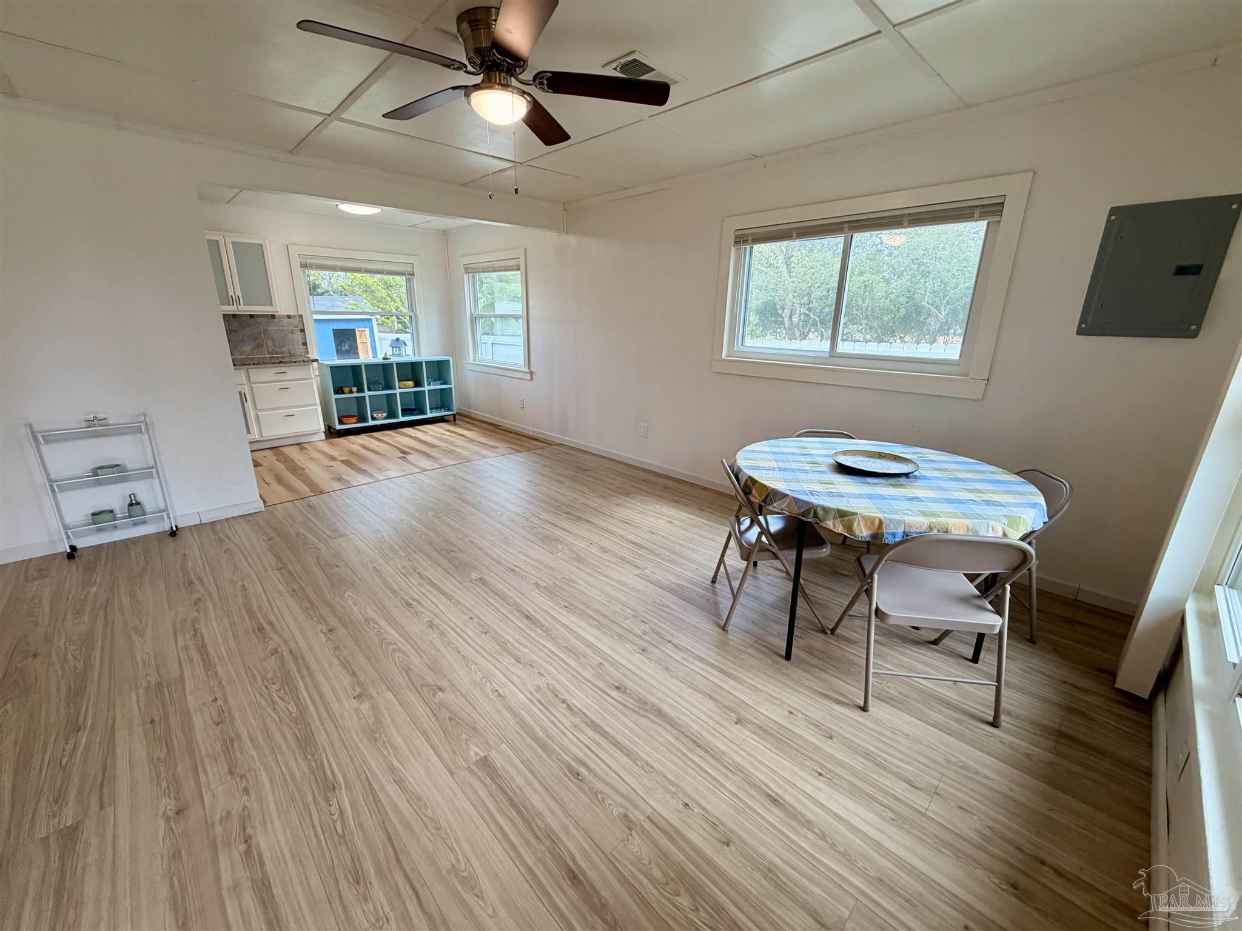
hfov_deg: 102.1
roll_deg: -0.4
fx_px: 502
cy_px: 466
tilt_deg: -17.9
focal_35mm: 14
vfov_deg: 85.7
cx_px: 621
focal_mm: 2.22
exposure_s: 1/120
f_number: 2.2
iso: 100
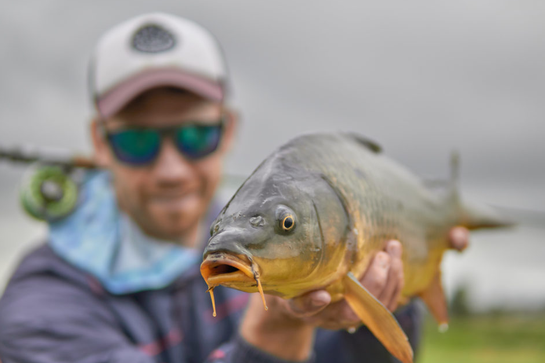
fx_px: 742
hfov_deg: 40.3
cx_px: 287
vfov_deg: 27.5
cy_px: 180
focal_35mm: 49
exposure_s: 1/800
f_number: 1.4
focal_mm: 30
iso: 100
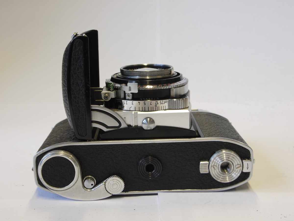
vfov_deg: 28.0
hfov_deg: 36.8
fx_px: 442
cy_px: 110
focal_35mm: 52
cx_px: 147
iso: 400
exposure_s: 1/20
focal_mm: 26
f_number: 9
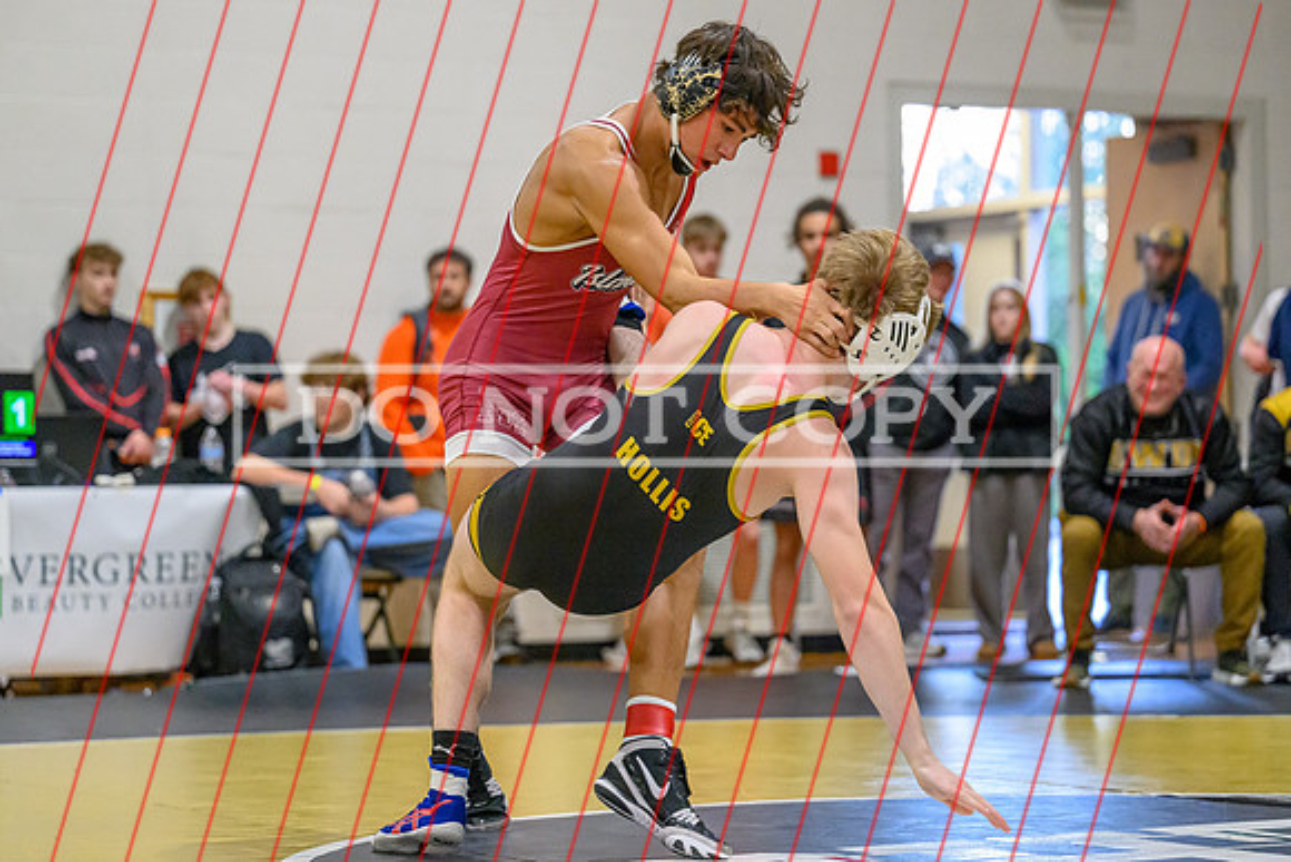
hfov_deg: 18.0
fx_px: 4065
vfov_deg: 12.1
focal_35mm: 113
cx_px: 552
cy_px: 381
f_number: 2.8
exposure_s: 1/800
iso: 8000
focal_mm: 99
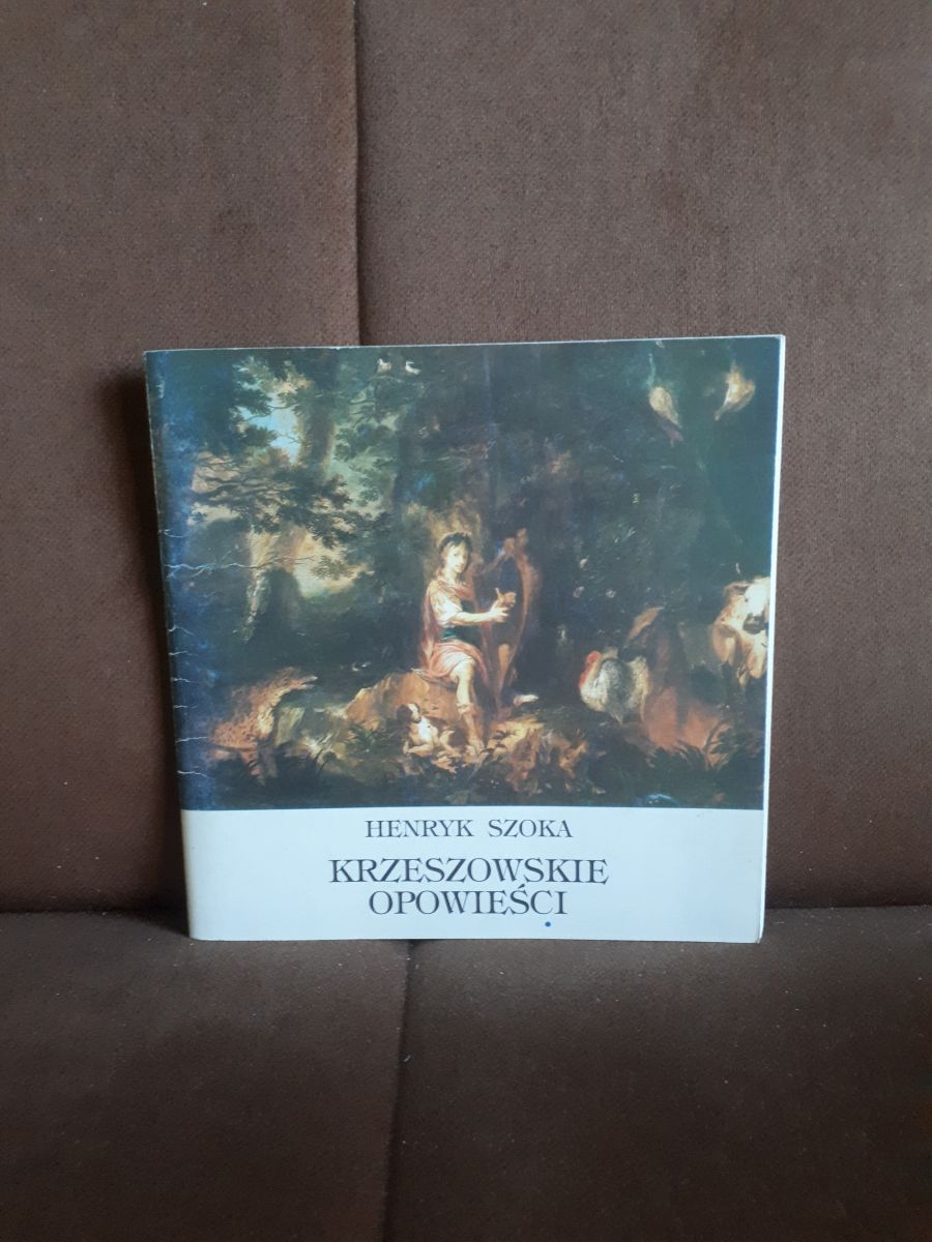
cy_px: 621
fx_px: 969
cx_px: 466
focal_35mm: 27
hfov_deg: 51.4
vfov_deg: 65.3
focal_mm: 3.6
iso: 400
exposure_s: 1/17
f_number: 1.9
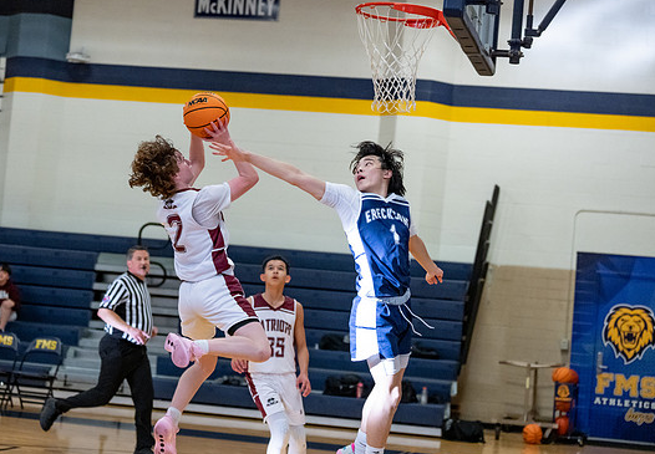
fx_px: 1677
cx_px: 259
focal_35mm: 91
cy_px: 201
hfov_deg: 22.1
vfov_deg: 15.4
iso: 5000
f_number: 2.8
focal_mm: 70
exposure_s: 1/1000
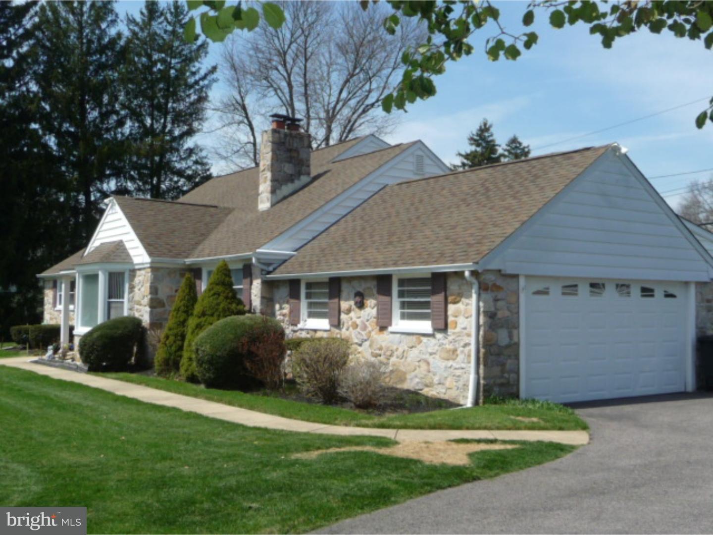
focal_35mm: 40
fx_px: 824
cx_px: 356
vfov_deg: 36.0
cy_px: 268
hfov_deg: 46.8
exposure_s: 1/1000
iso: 100
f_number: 3.3
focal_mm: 4.7
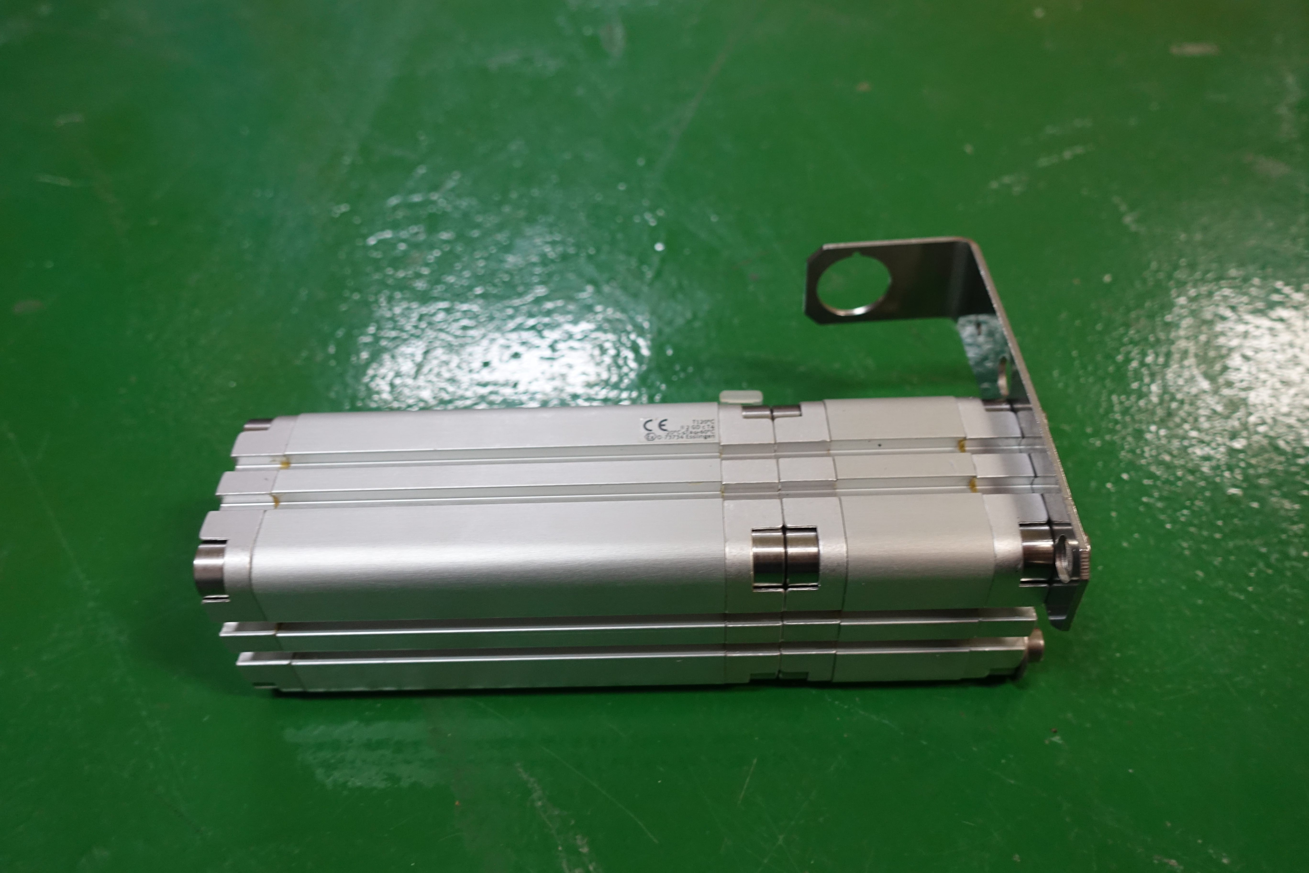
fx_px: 1054
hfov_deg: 63.7
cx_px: 654
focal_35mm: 29
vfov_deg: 45.0
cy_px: 436
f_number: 2.5
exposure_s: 1/30
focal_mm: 10.51
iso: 640
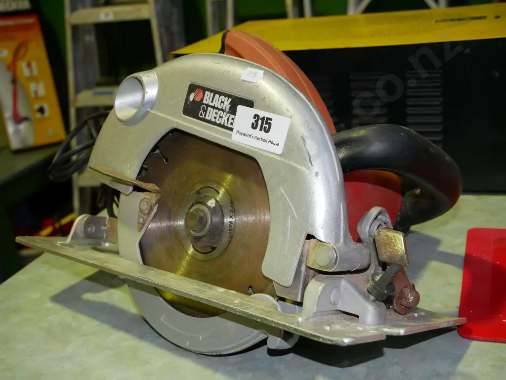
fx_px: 643
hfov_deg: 42.9
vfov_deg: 32.9
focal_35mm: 44
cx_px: 253
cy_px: 190
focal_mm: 22
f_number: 5.6
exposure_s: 1/160
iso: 3200
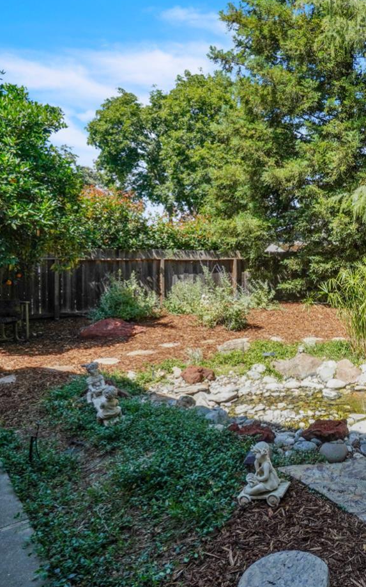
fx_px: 399
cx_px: 355
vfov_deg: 72.5
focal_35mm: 25
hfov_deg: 43.2
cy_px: 280
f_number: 8
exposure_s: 1/100
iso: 400
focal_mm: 10
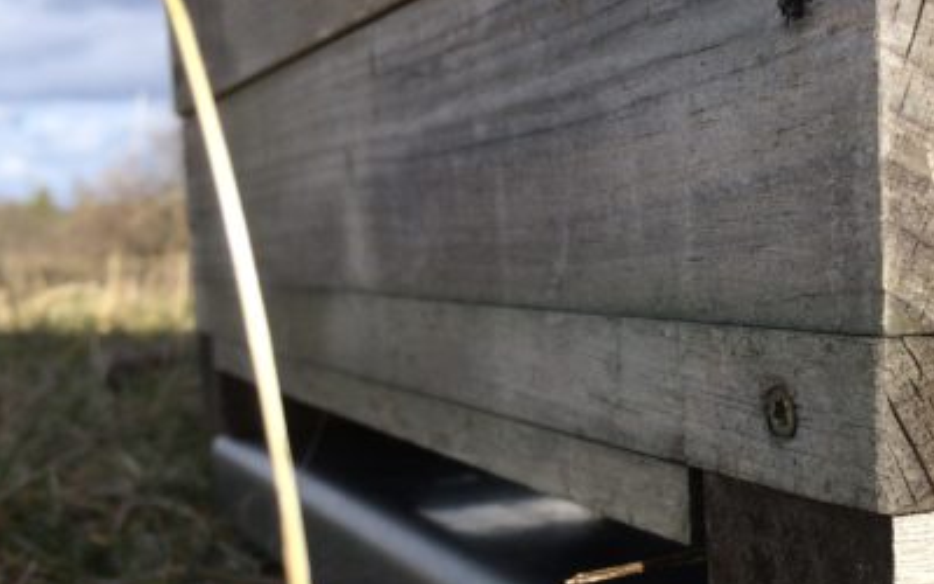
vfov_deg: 21.8
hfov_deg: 32.5
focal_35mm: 59
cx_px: 869
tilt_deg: -9.7
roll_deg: +1.8
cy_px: 430
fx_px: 1502
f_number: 2.2
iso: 32
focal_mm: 4.15
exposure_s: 1/1414
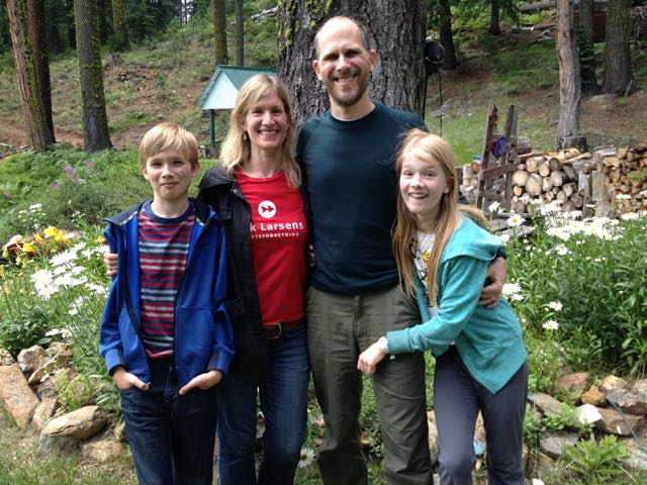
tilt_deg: -10.3
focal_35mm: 35
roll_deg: -1.2
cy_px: 242
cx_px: 324
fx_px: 654
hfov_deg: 52.6
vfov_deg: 40.7
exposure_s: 1/219
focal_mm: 4.28
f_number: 2.4
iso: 50
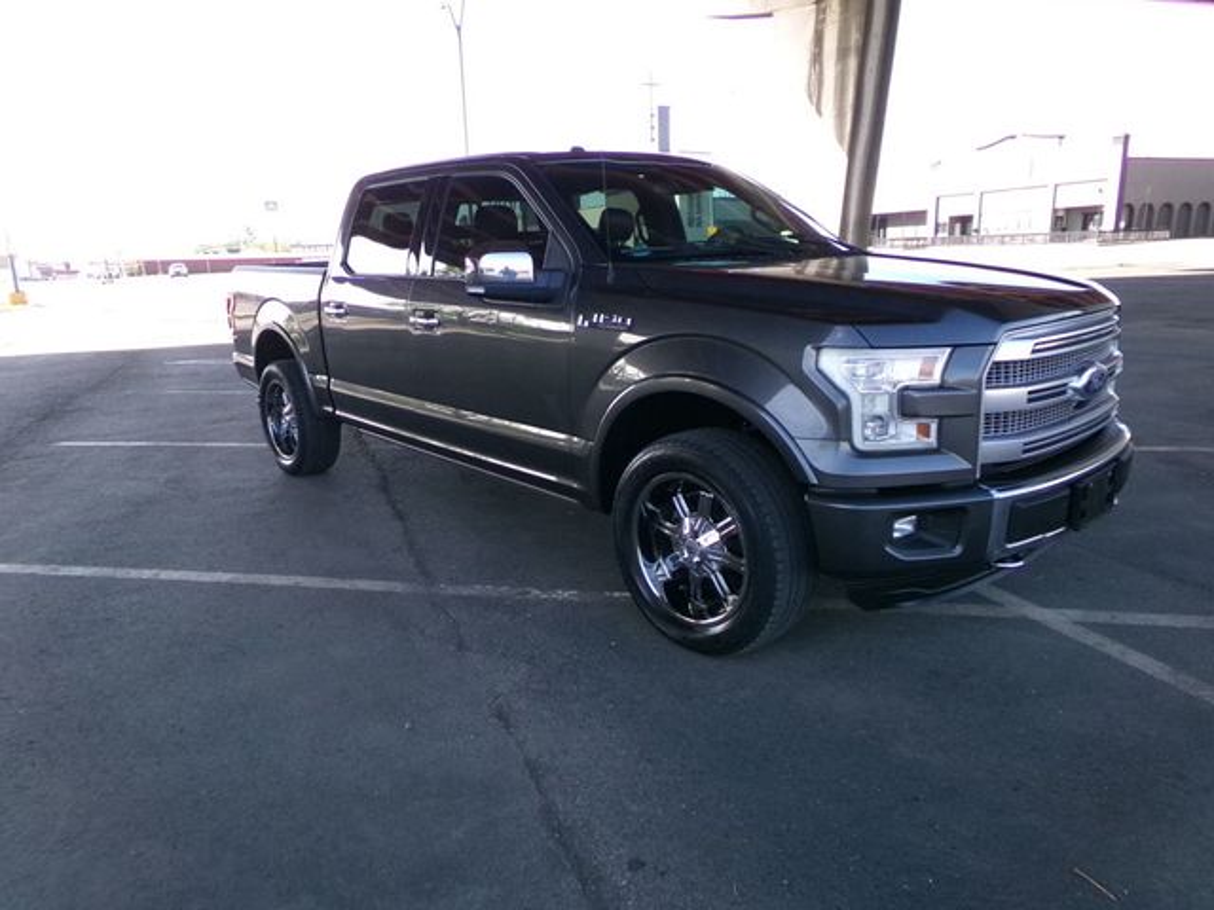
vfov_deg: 56.8
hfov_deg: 71.6
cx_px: 607
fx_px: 842
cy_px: 455
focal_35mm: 24
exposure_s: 1/60
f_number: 11.07
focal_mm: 4.3
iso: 434
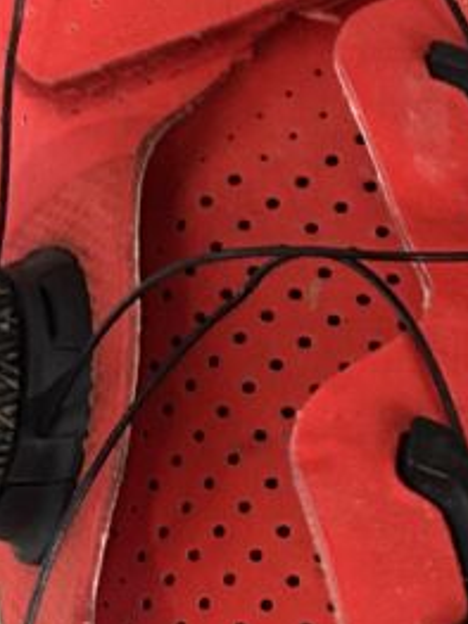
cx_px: 850
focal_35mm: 158
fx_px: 2850
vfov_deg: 12.4
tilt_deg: -83.0
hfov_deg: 9.0
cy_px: 524
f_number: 1.5
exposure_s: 1/33
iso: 500
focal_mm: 5.7
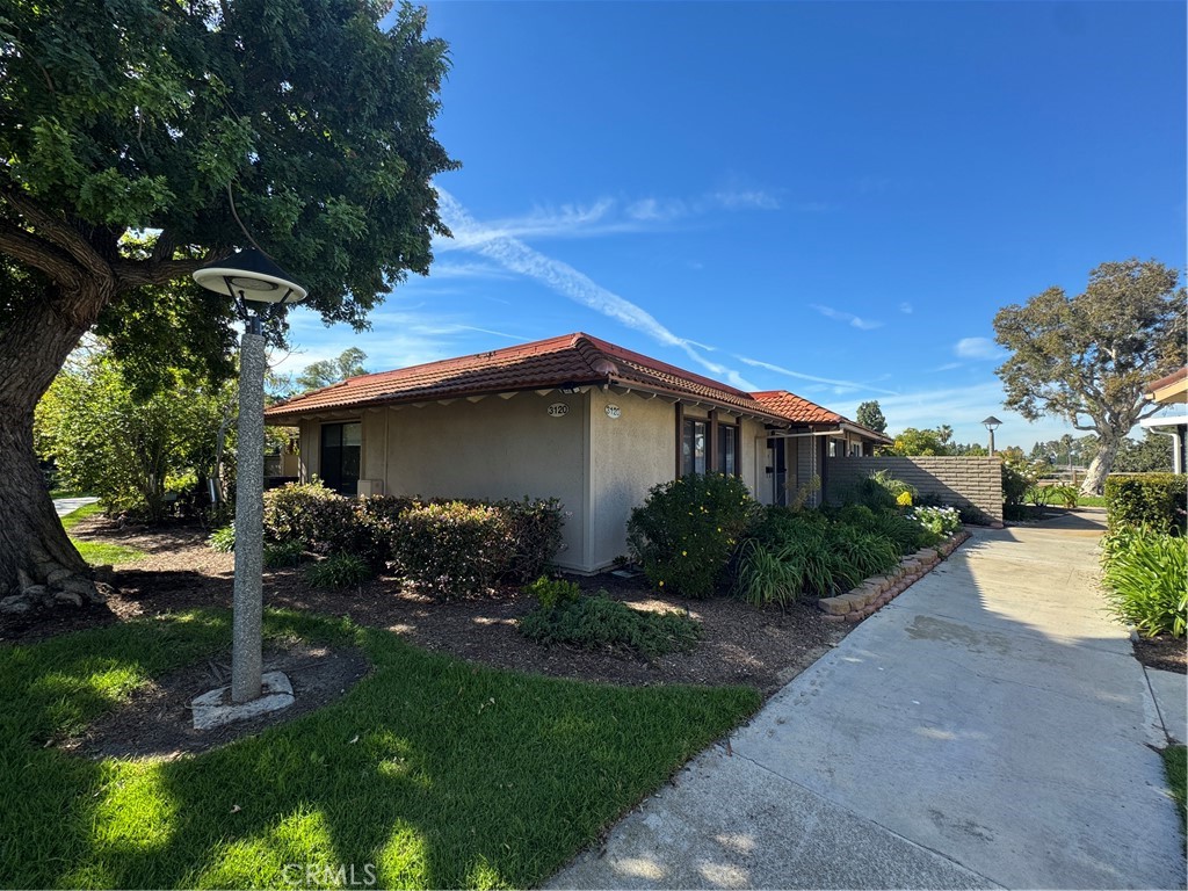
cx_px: 594
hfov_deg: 102.1
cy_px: 446
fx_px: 480
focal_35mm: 14
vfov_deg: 85.7
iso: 50
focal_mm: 2.22
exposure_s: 1/932
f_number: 2.2
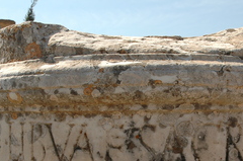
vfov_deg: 20.1
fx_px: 445
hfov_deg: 30.5
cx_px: 145
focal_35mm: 66
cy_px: 147
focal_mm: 24
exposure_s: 1/320
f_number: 9
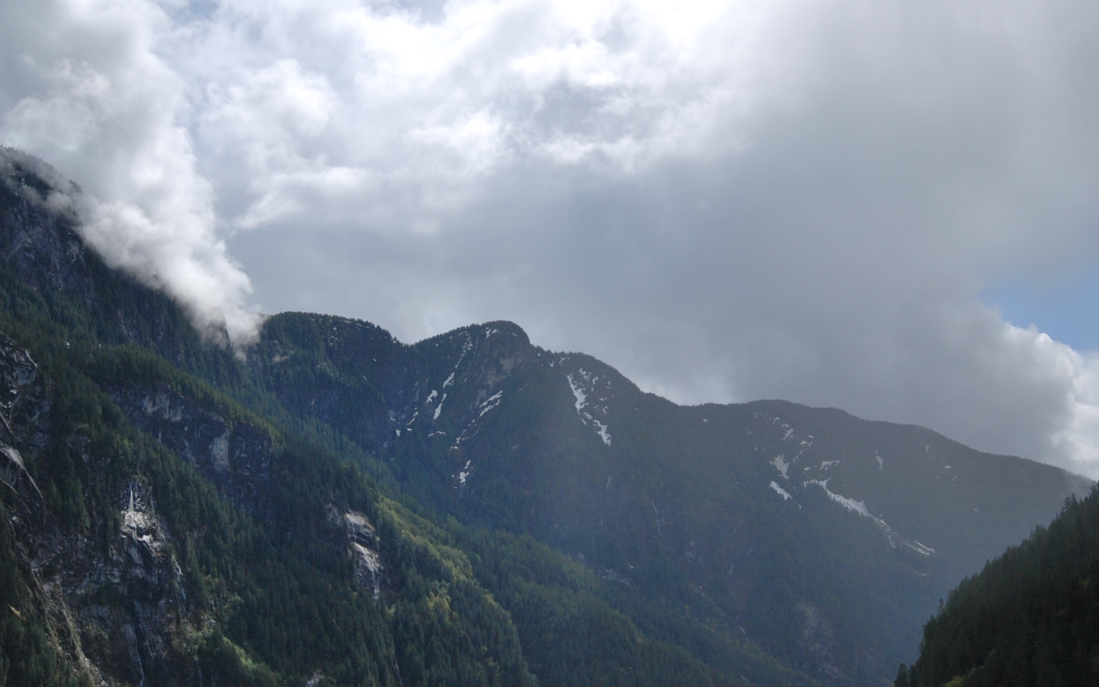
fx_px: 1408
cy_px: 299
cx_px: 498
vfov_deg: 27.4
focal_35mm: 47
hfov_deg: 42.6
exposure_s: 1/800
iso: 100
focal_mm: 20
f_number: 5.6
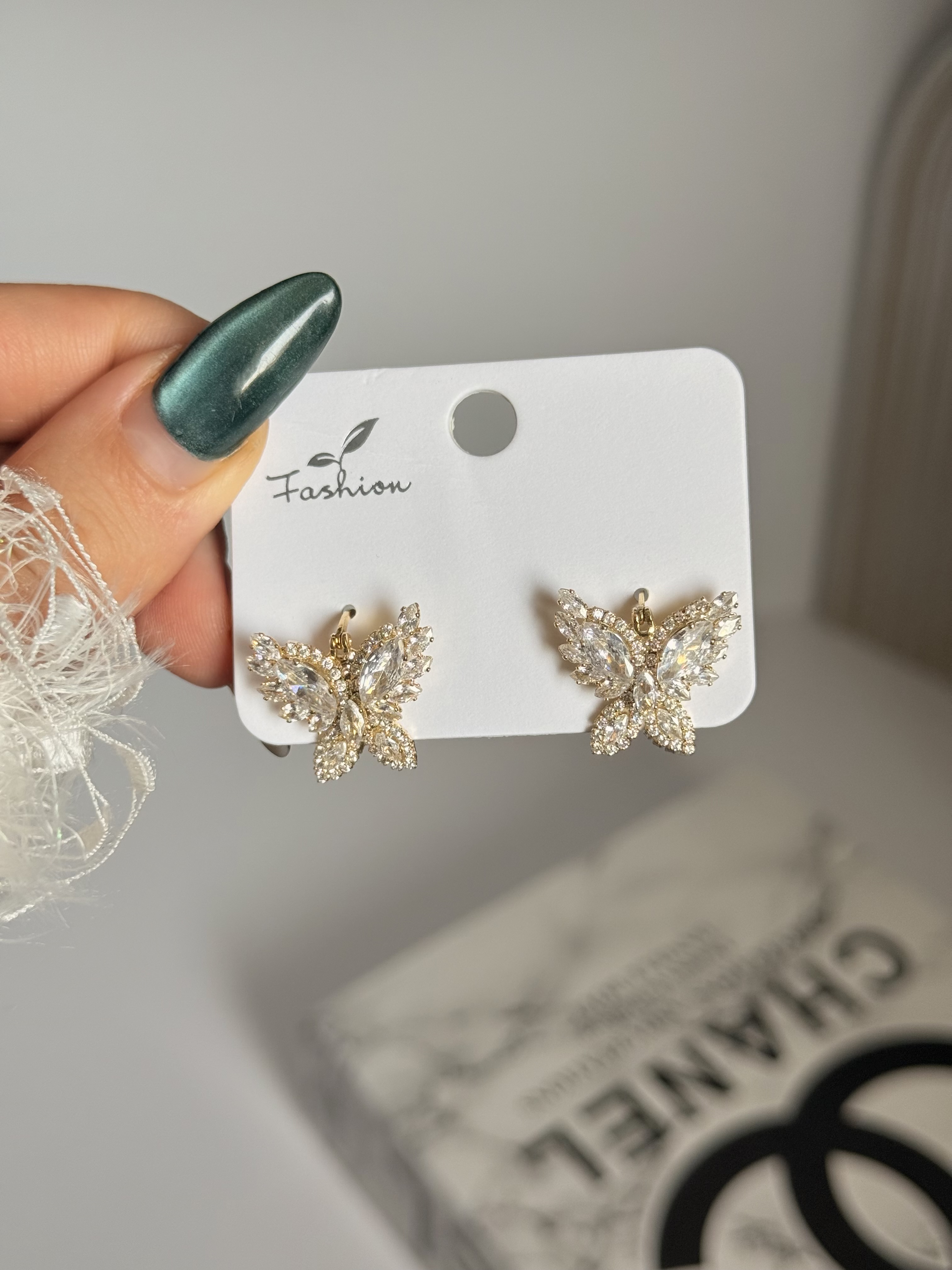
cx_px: 476
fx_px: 1760
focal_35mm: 48
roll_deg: +2.5
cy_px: 635
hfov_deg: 30.3
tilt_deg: -40.5
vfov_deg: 39.7
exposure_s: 1/251
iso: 64
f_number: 1.78
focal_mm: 6.76
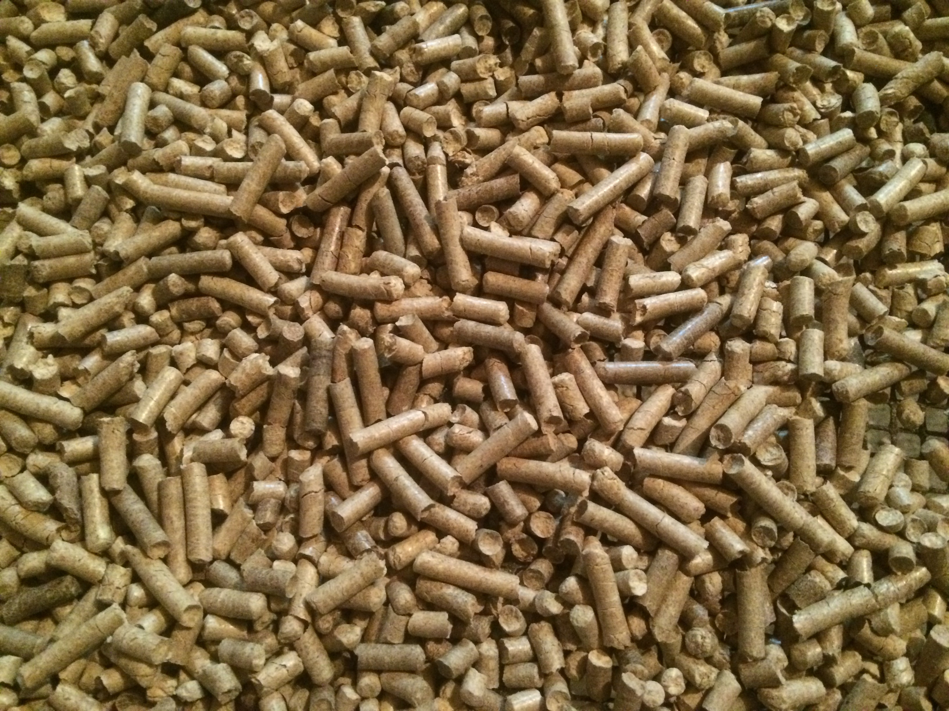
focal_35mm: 29
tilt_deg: -76.3
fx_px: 795
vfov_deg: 48.2
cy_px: 356
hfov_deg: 61.7
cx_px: 474
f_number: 2.2
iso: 500
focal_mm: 4.15
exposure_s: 1/17
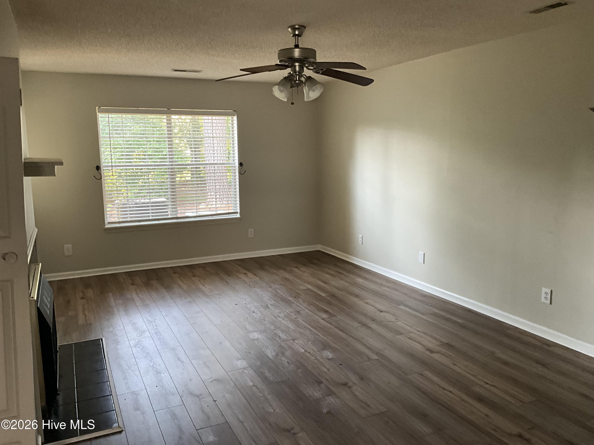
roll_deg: -0.3
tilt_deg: -9.6
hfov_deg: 61.7
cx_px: 297
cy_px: 222
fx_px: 498
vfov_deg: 48.2
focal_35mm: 29
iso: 125
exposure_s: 1/60
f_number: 1.8
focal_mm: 3
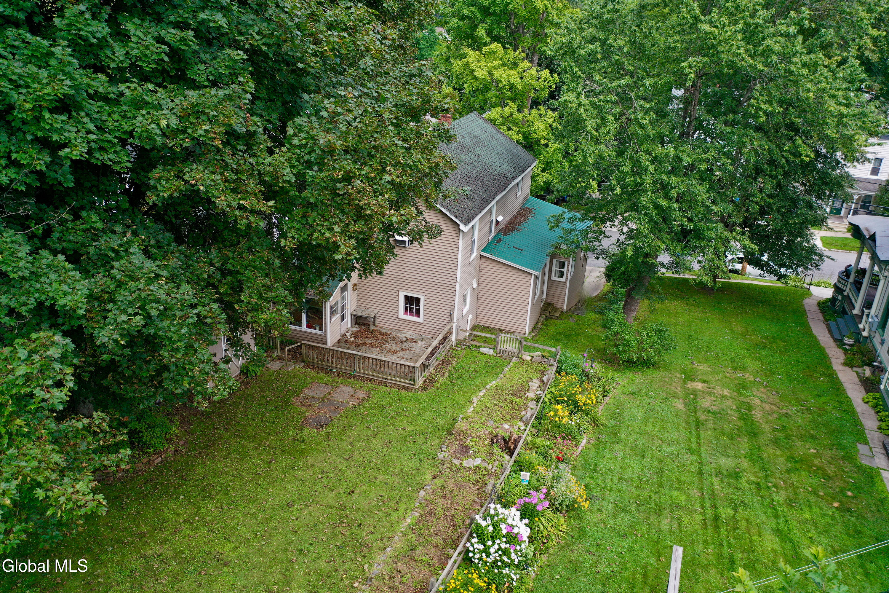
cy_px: 296
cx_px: 444
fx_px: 691
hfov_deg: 65.5
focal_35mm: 28
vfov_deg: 46.4
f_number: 2.8
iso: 100
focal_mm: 10.26
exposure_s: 1/30
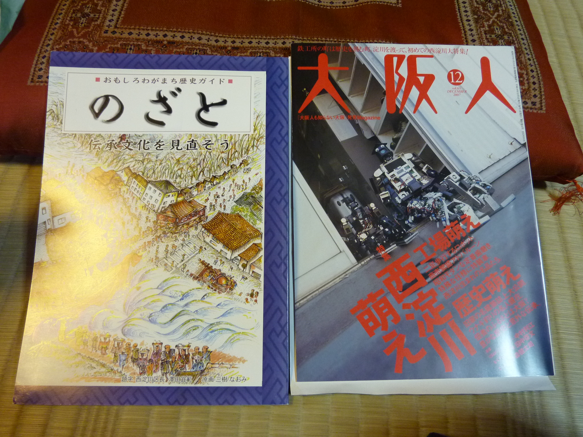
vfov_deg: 54.9
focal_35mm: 25
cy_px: 218
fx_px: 421
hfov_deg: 69.4
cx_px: 292
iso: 320
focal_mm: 4.1
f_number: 3.3
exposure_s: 1/30
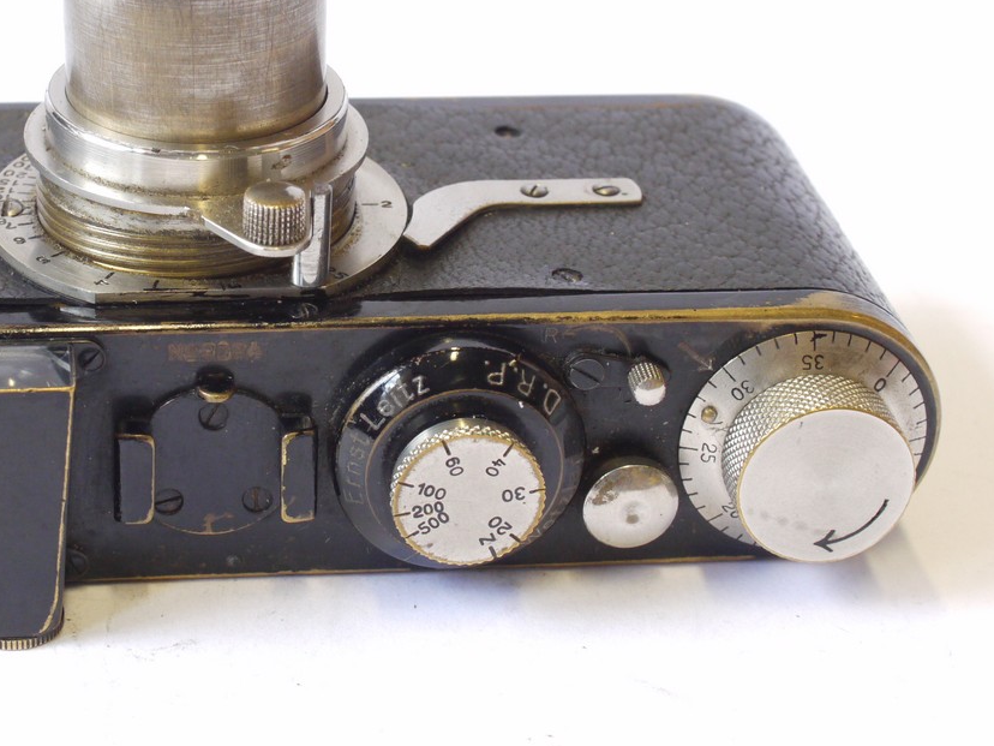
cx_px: 286
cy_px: 276
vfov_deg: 16.9
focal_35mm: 87
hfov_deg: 22.4
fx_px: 2498
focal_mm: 30
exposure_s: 1/50
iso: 800
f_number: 8
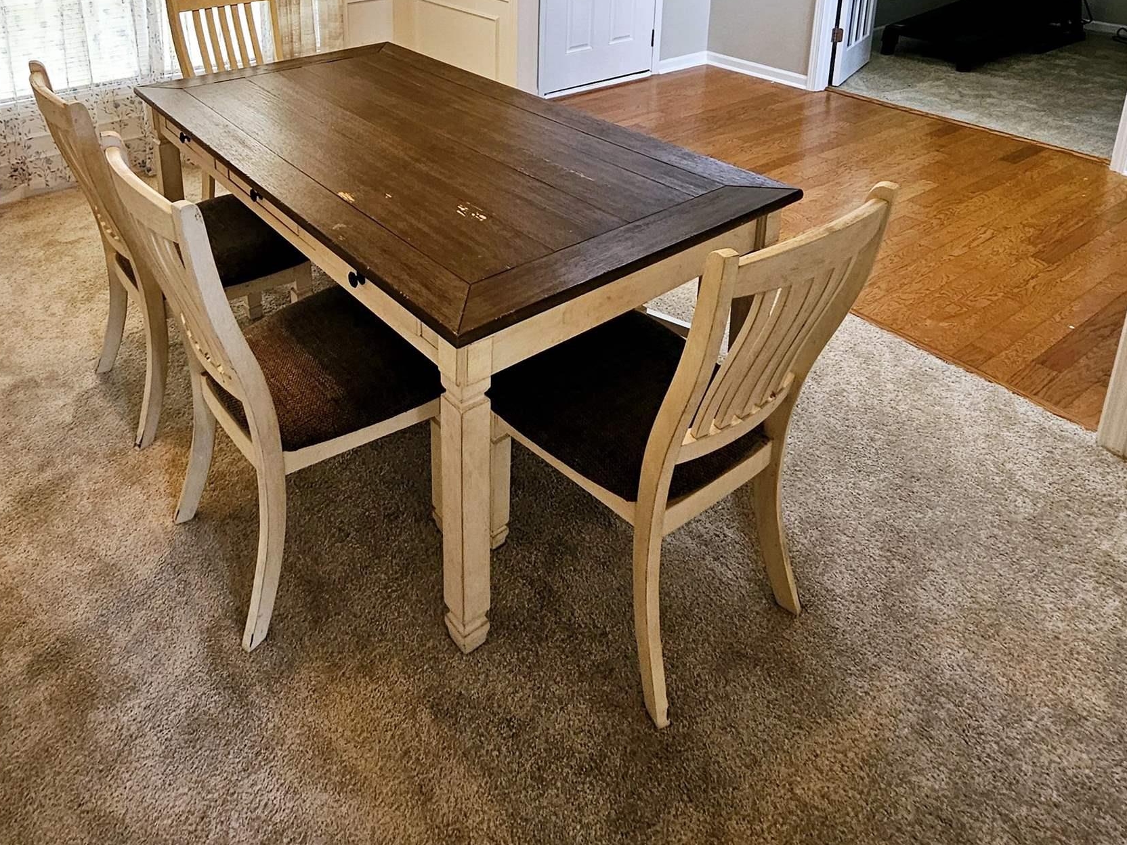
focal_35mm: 24
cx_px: 446
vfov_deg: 49.8
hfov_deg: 70.8
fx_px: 781
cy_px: 68
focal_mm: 2.2
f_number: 2.2
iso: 100
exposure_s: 1/60.2
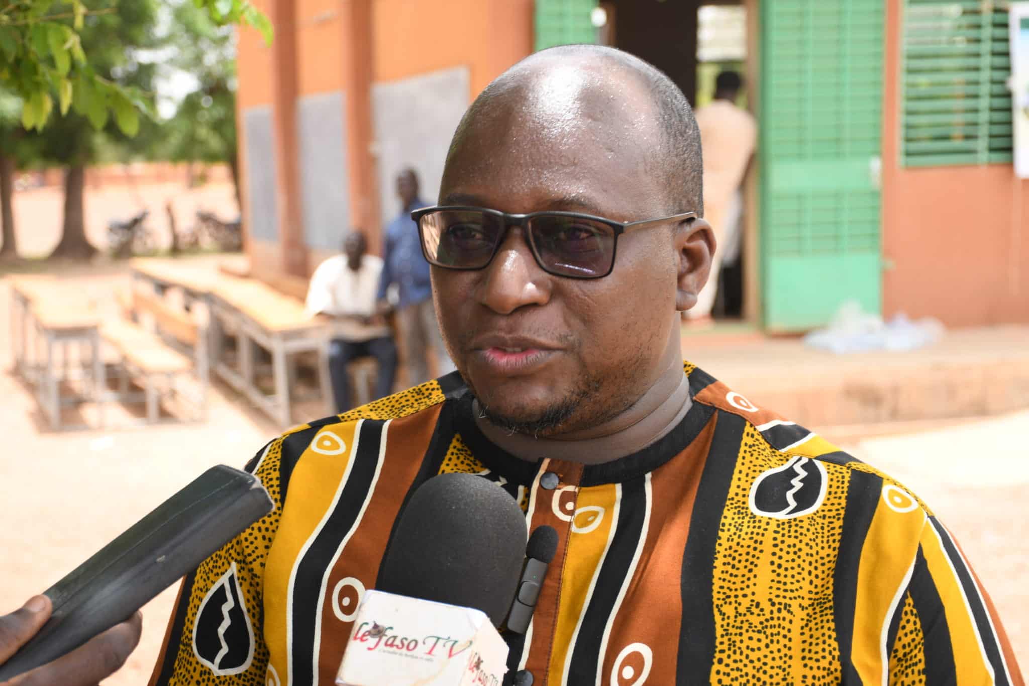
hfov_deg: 31.9
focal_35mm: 63
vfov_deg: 21.6
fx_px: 1800
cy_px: 343
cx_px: 514
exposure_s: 1/125
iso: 100
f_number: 5.6
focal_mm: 42
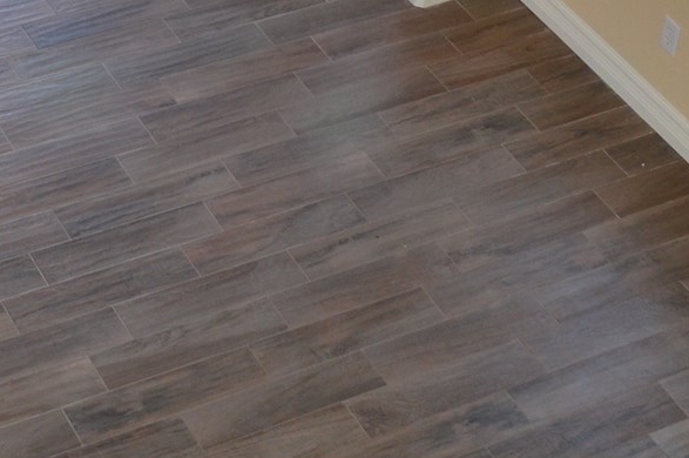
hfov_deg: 20.1
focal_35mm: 100
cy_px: -167
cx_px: 104
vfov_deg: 13.1
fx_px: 1912
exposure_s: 1/60
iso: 500
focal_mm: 18
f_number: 3.5
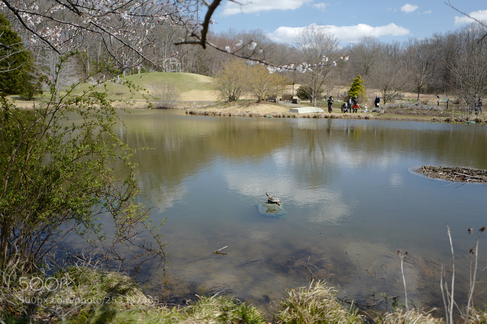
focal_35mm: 28
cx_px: 244
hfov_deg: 65.5
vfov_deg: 46.4
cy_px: 162
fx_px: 379
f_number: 1.7
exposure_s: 1/4000
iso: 100
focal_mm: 28
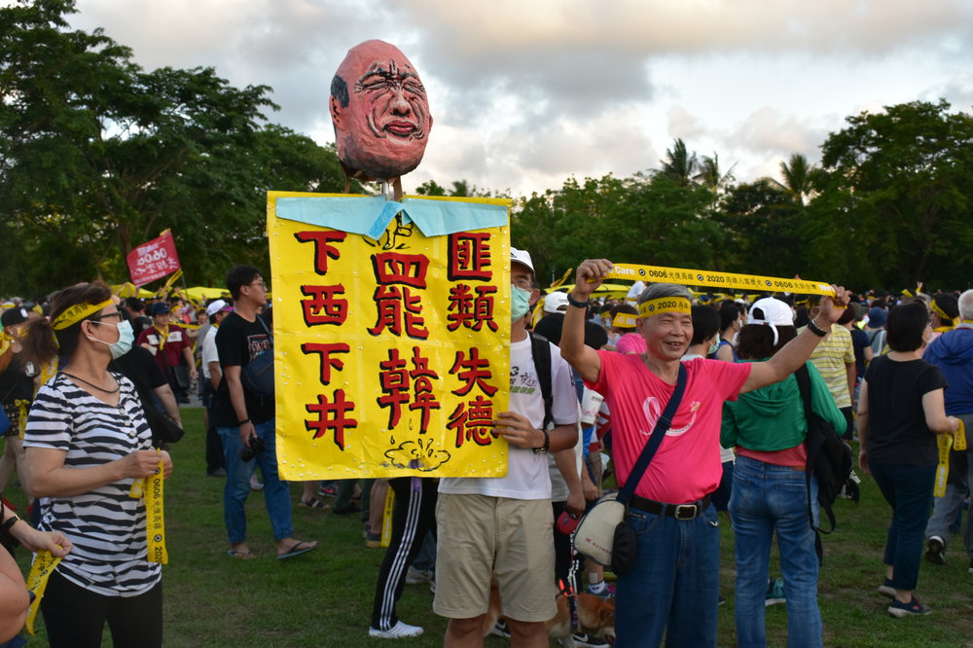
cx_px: 486
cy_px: 324
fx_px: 1094
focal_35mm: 40
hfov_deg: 47.9
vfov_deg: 33.0
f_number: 9
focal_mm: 27
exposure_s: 1/100
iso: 400
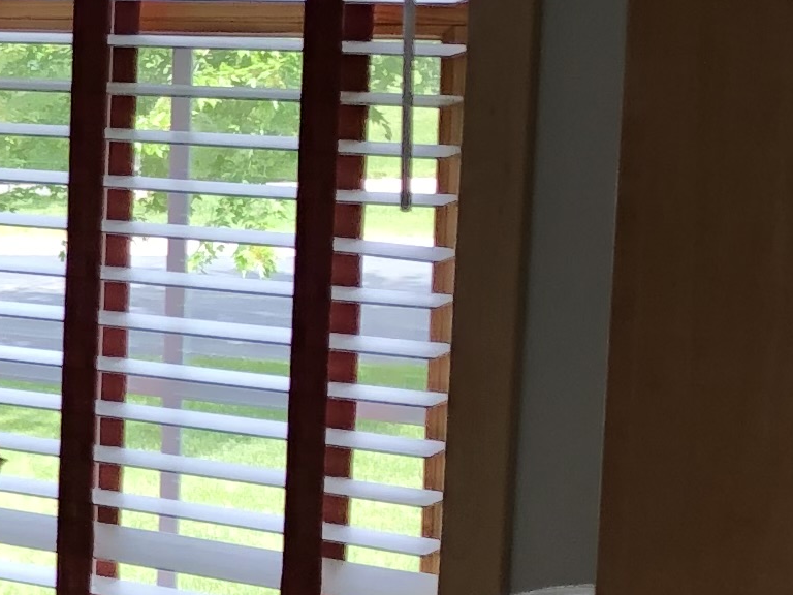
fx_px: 3368
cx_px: -1138
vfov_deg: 10.1
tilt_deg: -9.9
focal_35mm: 147
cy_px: 496
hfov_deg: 11.2
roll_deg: +1.5
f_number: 1.8
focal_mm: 3.99
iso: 50
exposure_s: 1/120
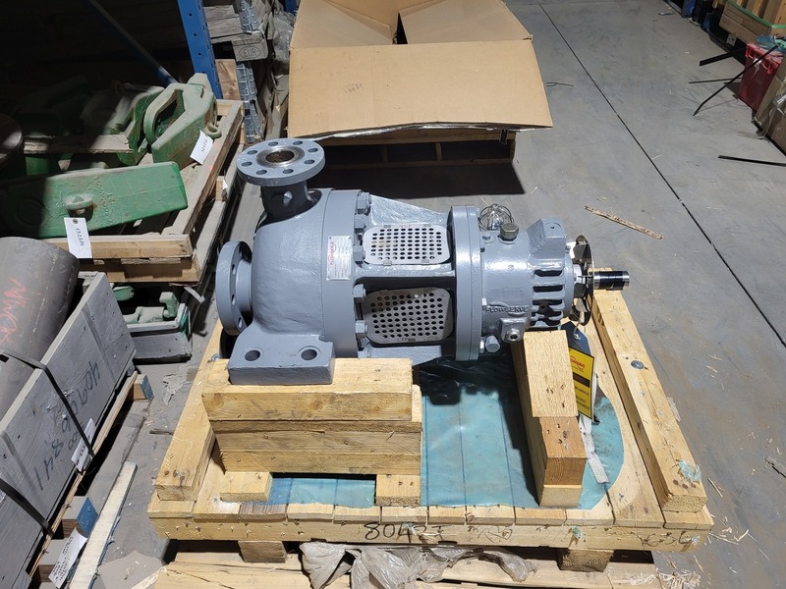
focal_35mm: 26
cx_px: 393
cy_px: 294
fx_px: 590
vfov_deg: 53.1
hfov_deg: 67.3
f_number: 1.8
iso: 200
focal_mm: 5.4
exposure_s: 1/40
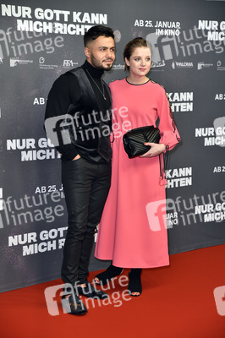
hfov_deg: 16.6
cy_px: 169
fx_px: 770
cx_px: 112
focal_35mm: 82
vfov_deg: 24.8
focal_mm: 82
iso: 1000
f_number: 5.6
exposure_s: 1/200
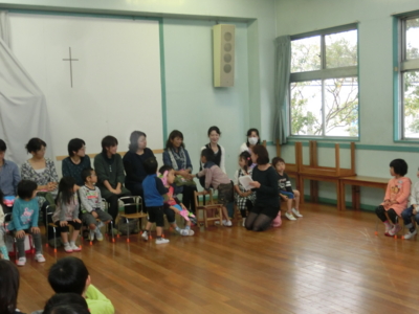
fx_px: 569
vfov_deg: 30.9
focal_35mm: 47
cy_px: 157
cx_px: 210
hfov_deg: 40.4
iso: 400
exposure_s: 1/60
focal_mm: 8.29
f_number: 4.2
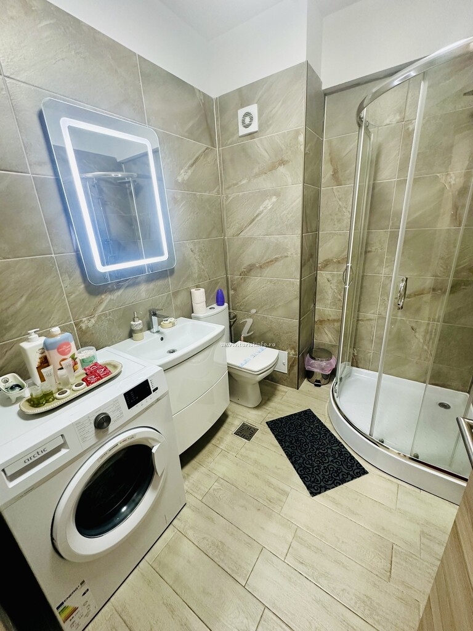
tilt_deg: -17.7
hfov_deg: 85.7
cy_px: 316
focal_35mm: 14
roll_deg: +3.2
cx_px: 236
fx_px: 255
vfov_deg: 102.1
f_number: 2.2
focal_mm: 2.22
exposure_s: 1/100
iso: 320
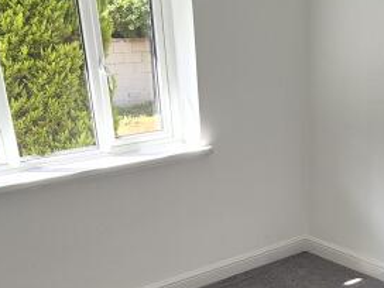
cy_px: 325
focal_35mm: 49
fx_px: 544
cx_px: 277
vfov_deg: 27.0
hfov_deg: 38.1
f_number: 2.2
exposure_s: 1/127
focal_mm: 2.2
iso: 50
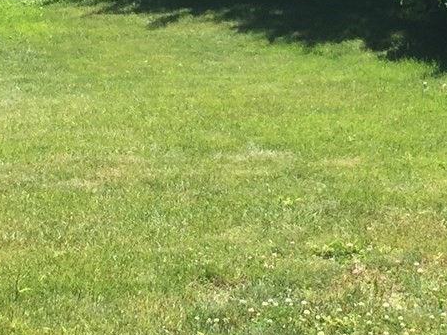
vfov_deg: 10.9
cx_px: 262
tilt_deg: -4.6
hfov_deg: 14.8
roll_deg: -0.8
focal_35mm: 133
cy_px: -77
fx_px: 1717
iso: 32
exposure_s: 1/824
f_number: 2.2
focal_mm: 4.15
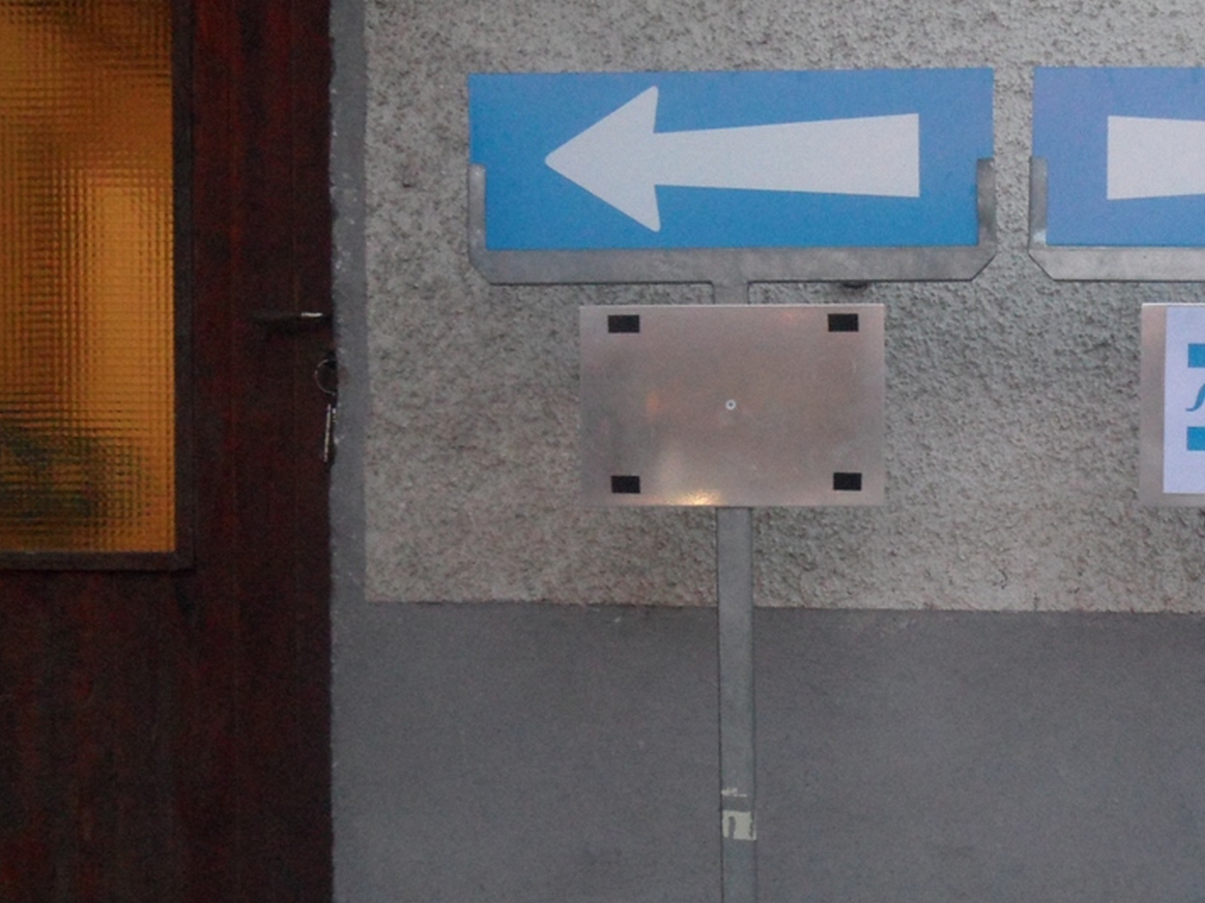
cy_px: 617
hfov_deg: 34.2
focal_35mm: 54
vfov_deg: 26.8
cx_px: 1005
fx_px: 1879
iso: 400
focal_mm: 5.3
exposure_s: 1/10
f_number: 3.4
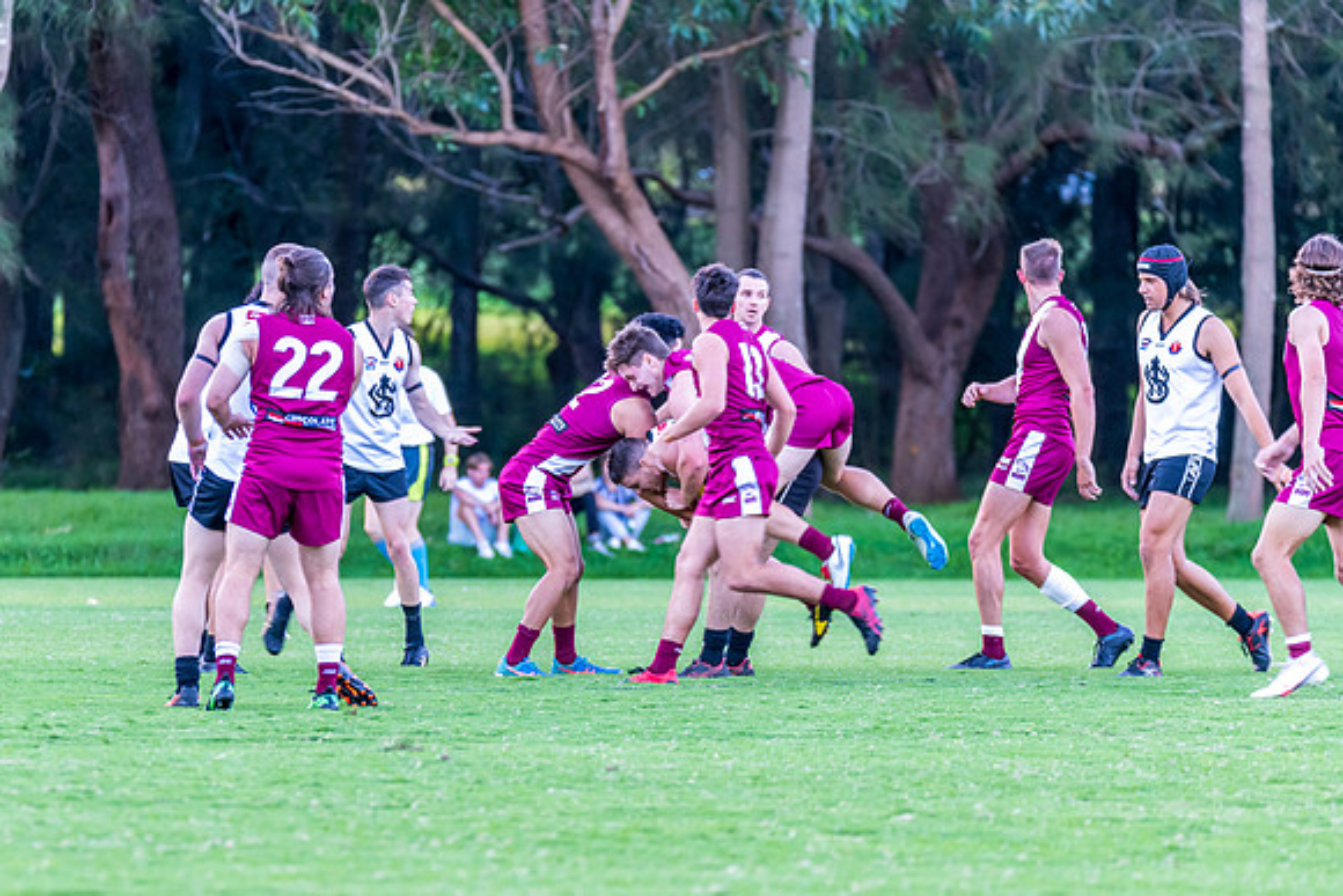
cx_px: 527
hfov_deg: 5.6
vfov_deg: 3.7
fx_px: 13709
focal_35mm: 367
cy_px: 519
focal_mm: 300
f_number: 5.6
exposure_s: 1/160
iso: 1600
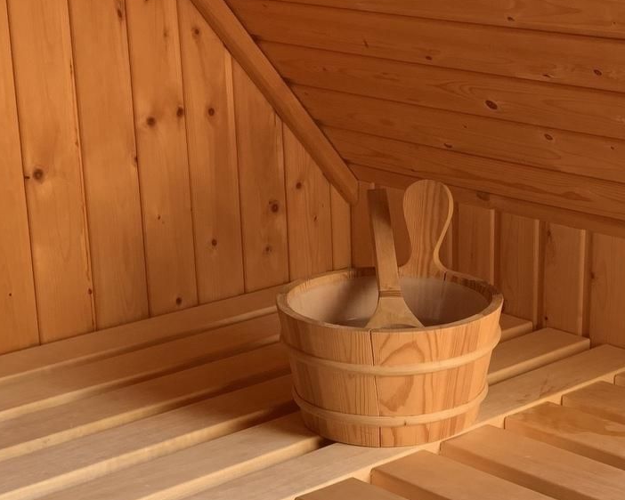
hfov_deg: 25.4
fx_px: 1369
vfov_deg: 20.6
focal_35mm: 74
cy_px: 343
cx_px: 475
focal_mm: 4.25
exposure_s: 1/121
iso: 64
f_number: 1.8
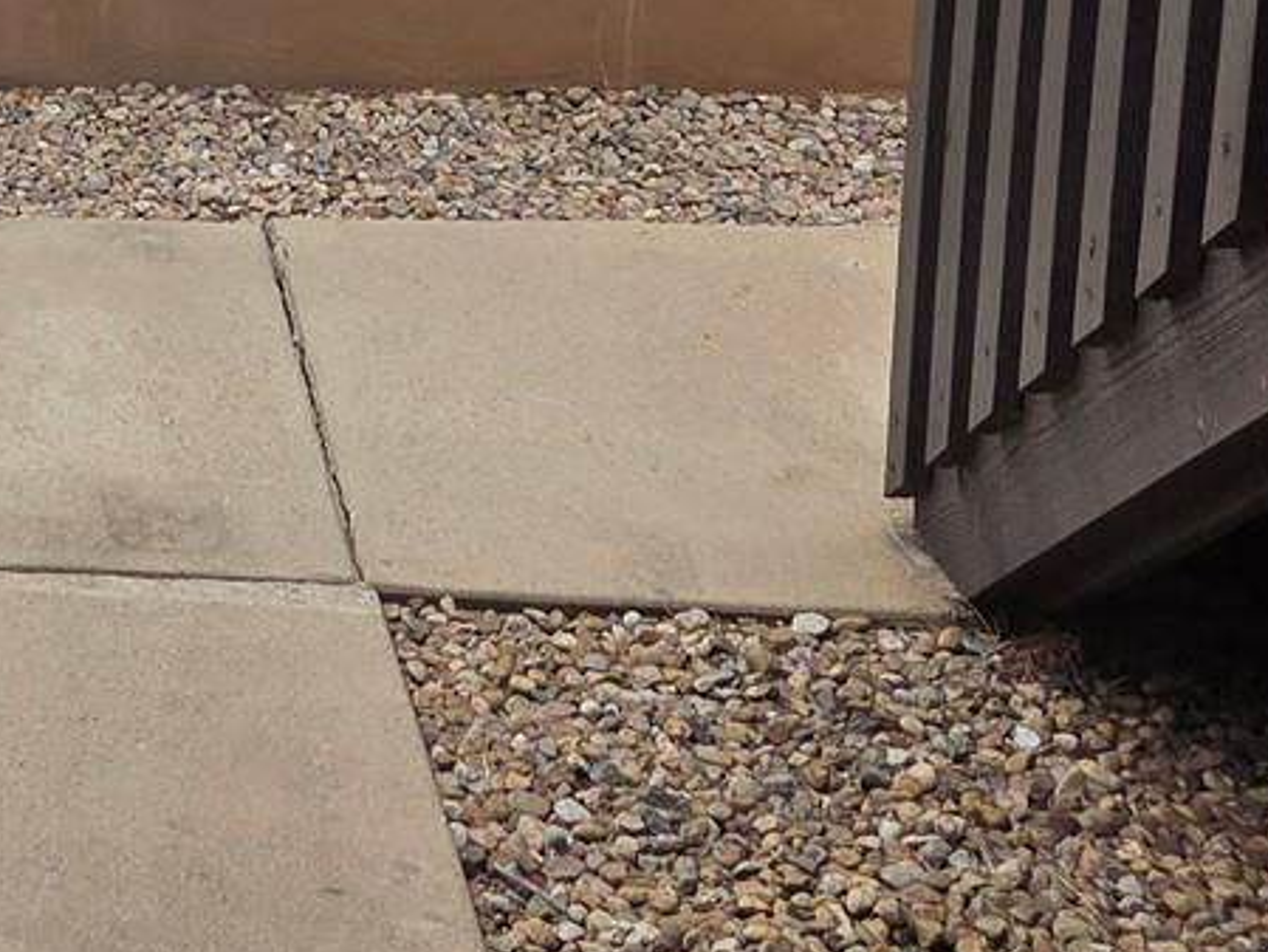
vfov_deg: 16.8
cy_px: -345
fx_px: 3005
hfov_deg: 22.1
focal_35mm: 82
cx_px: -226
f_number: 1.8
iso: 80
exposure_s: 1/682
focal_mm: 5.4
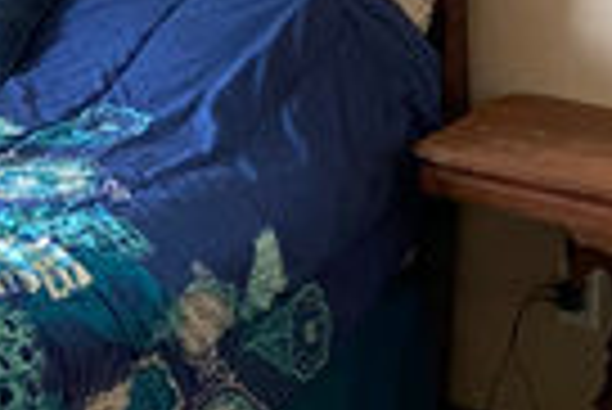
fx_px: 2161
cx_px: -212
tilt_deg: -4.8
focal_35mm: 127
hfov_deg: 15.3
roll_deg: -2.8
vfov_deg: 10.3
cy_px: -266
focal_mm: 4.25
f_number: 1.8
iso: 400
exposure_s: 1/60
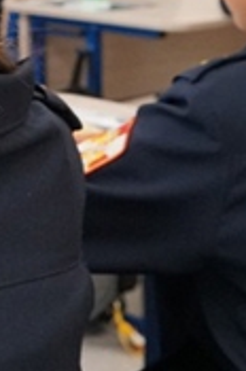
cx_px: -246
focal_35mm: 116
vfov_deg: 17.1
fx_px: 1194
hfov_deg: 10.8
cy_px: -36
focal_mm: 18
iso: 1250
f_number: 4
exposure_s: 1/160
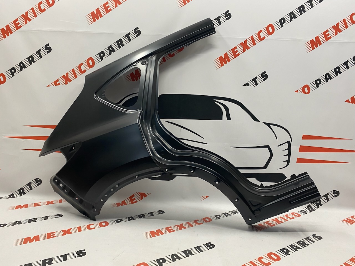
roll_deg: -2.6
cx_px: 178
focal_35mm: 26
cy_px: 133
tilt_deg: -5.7
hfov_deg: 67.3
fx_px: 267
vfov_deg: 53.1
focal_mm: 4.25
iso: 125
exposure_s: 1/83
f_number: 1.8
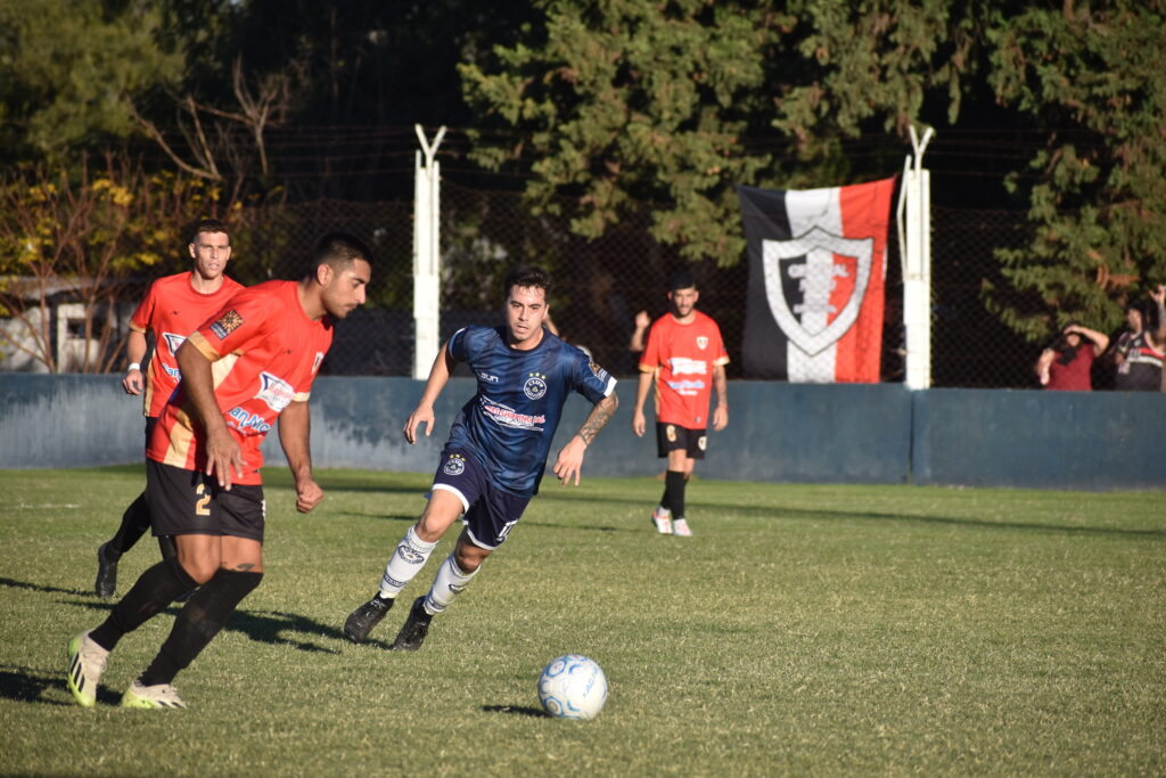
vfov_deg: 5.1
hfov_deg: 7.6
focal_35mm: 270
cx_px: 583
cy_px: 389
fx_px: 8746
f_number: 5.6
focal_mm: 180
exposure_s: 1/2000
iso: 360
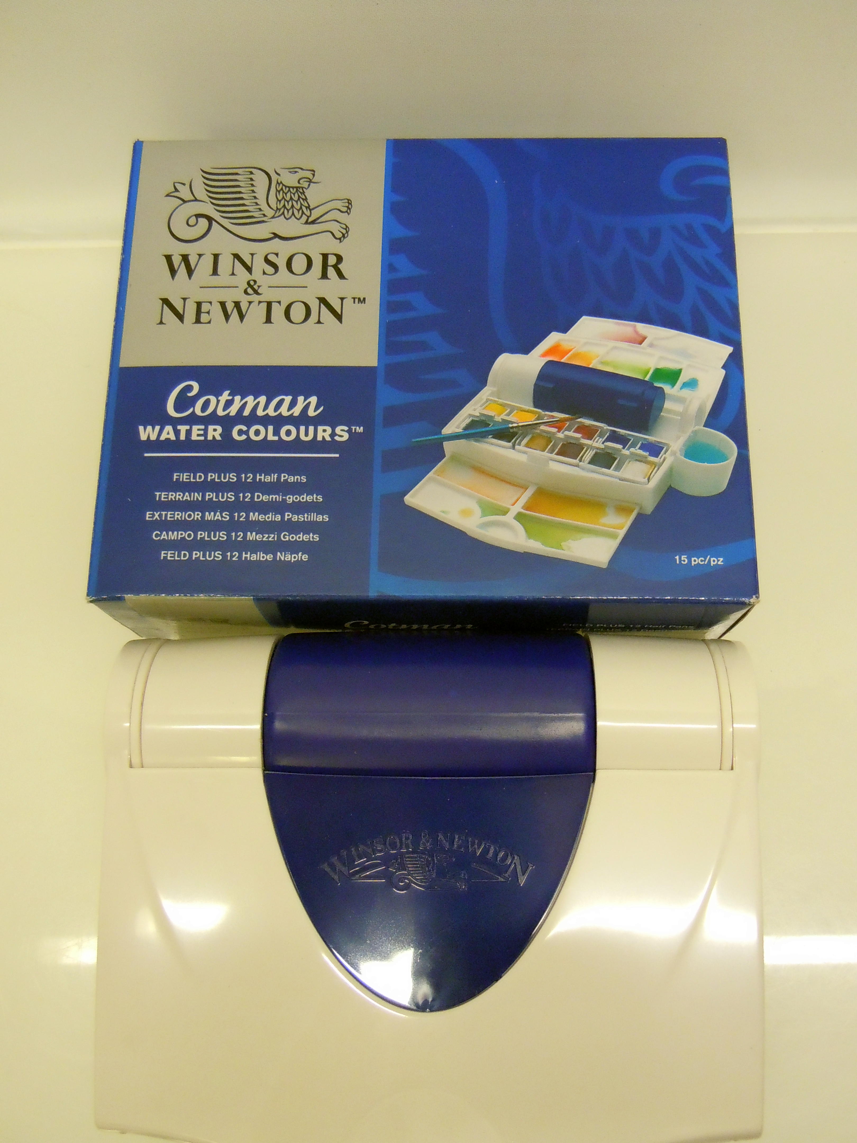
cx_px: 428
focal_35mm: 30
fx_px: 990
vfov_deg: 60.0
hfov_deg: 46.8
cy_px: 572
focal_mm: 5.4
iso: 800
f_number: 3.5
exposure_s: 1/60
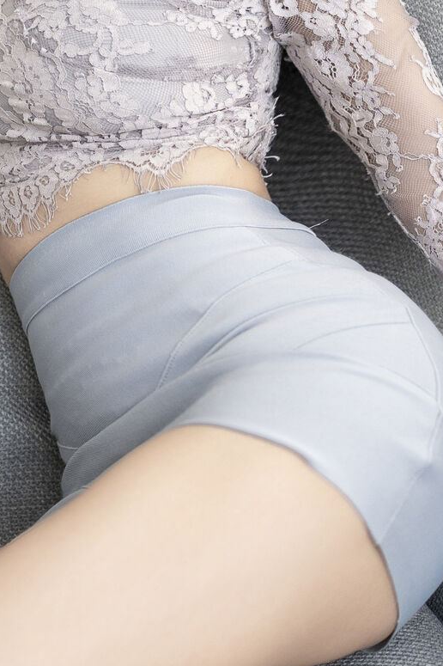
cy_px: 46
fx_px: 2254
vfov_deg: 16.5
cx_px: 206
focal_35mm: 122
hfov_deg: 11.2
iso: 400
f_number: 1.6
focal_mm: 35
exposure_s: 1/100
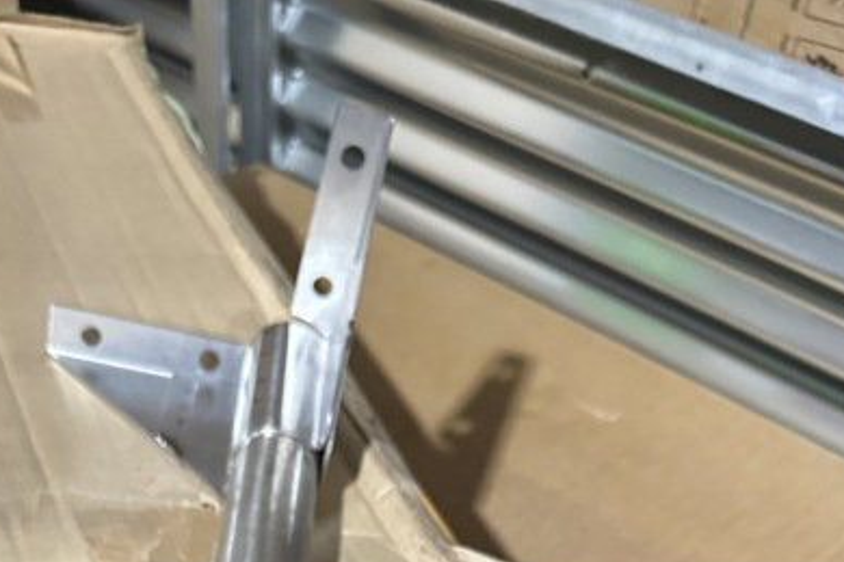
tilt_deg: -53.1
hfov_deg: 37.8
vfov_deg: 21.3
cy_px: 877
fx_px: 1219
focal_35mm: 52
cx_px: 281
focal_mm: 6.86
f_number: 1.78
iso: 1000
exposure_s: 1/49
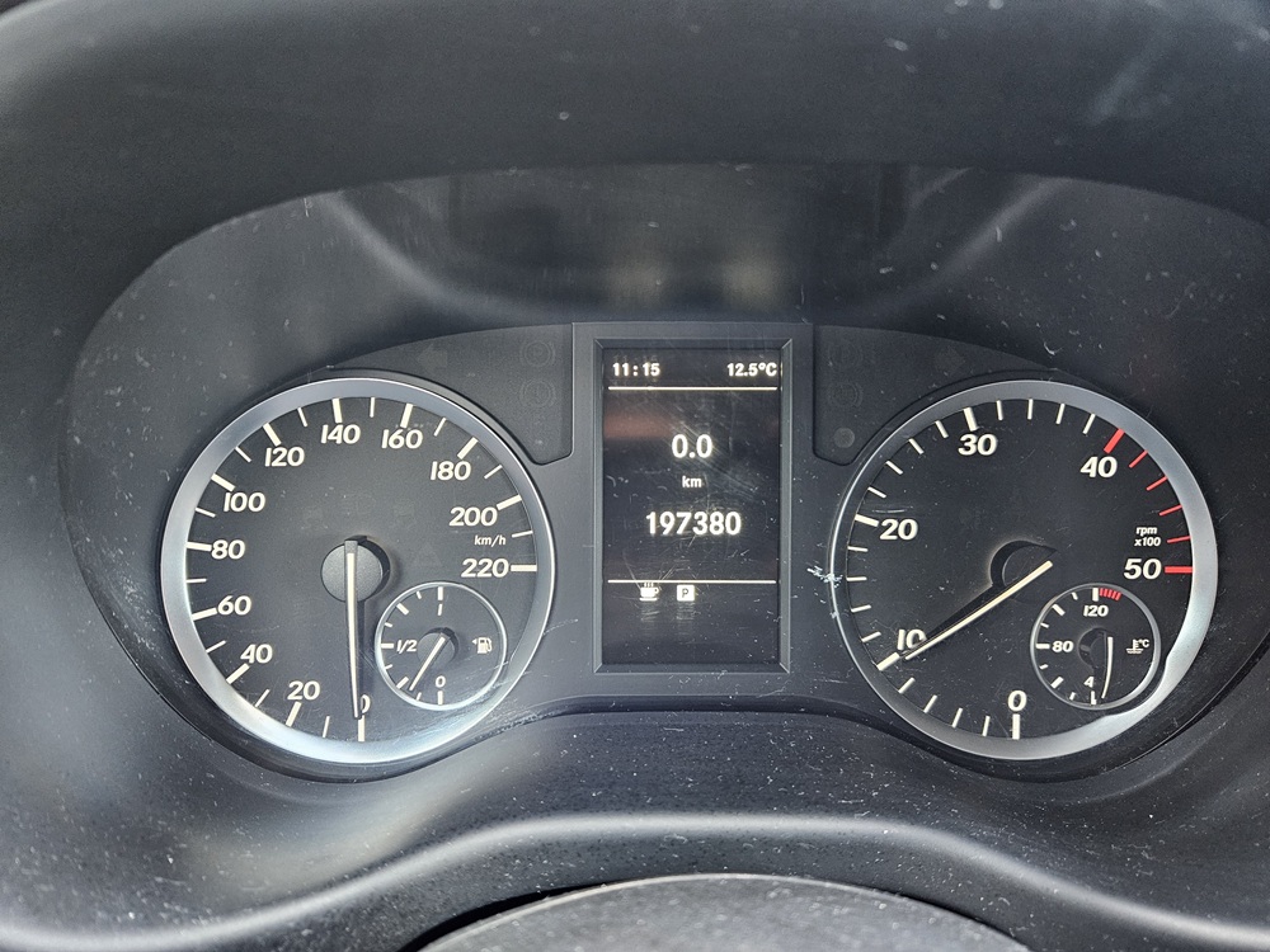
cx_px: 635
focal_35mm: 23
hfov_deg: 73.9
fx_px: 844
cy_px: 476
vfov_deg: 58.9
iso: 500
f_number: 1.8
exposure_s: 1/50
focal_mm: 5.4
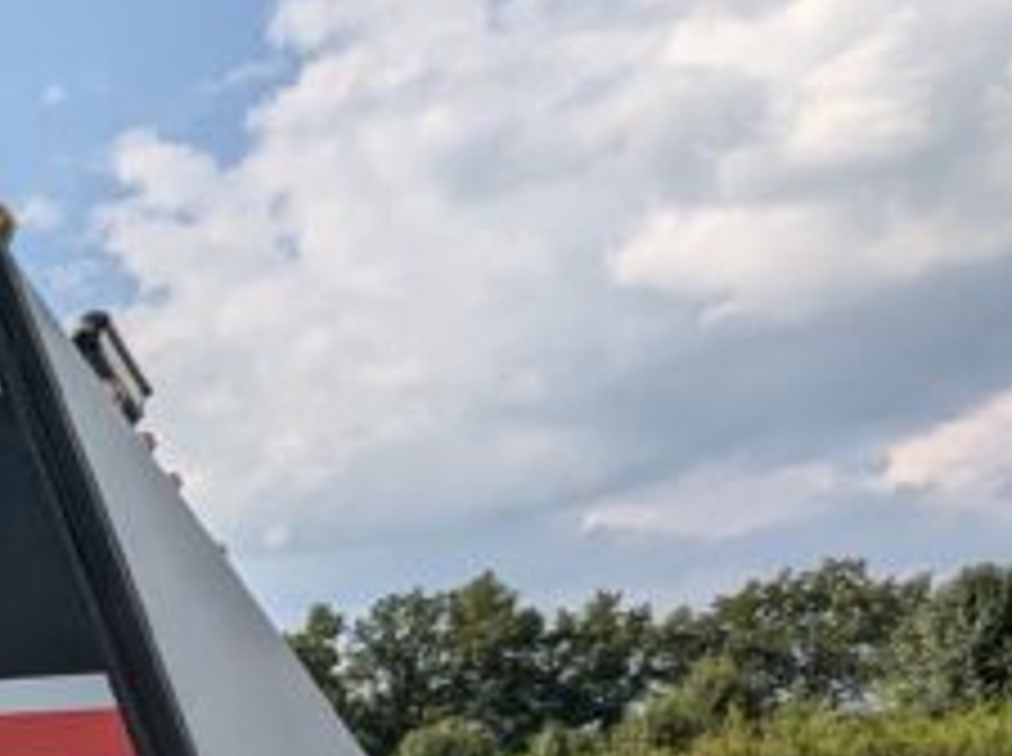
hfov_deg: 22.7
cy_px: 1076
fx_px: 1664
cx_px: -724
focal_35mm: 57
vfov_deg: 22.0
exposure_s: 1/2732
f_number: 2.2
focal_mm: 2.35
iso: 33
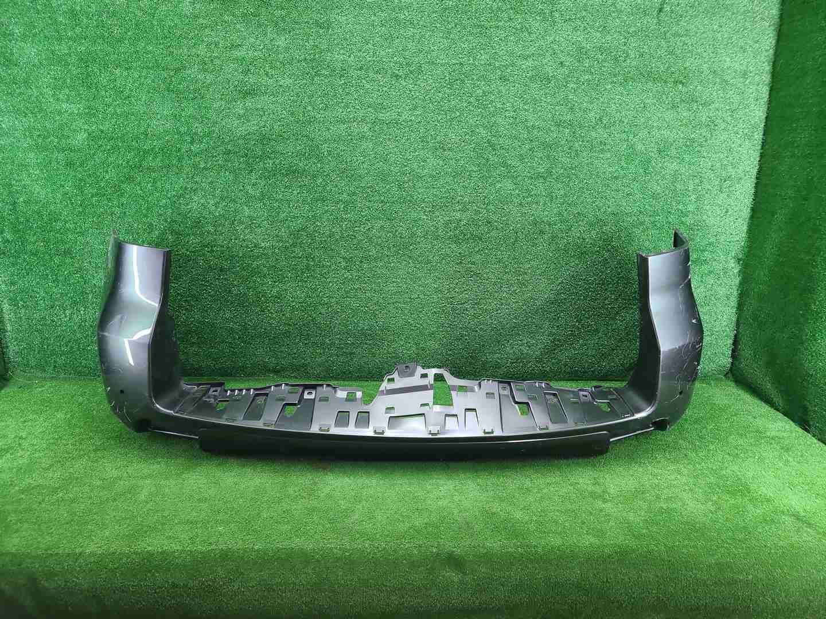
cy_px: 310
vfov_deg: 53.1
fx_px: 620
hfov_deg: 67.3
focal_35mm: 26
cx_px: 413
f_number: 1.8
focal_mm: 5.4
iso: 225
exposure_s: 1/50
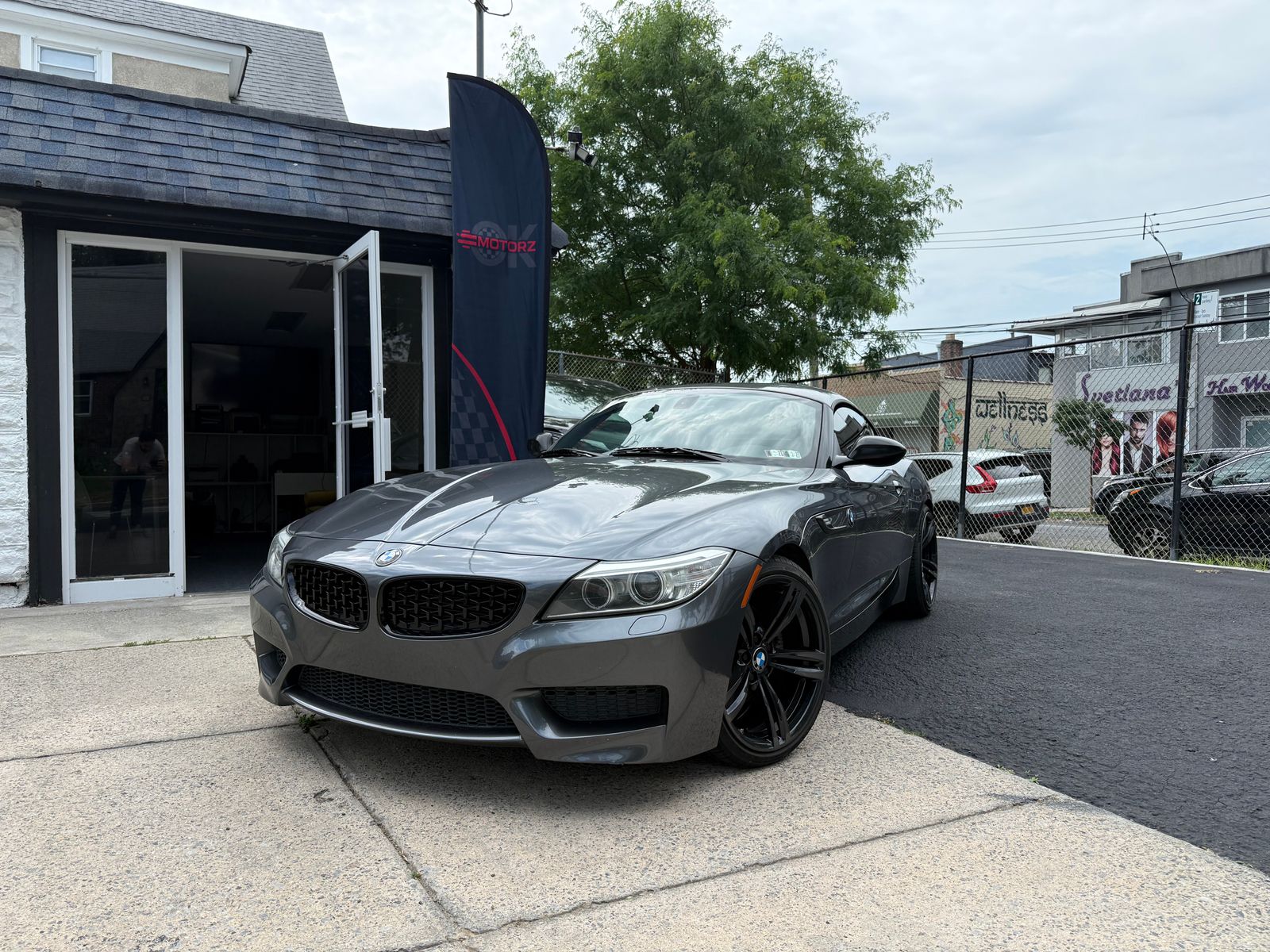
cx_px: 635
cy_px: 476
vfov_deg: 56.8
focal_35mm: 24
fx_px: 881
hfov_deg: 71.6
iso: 100
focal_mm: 6.76
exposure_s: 1/3145
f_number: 1.78
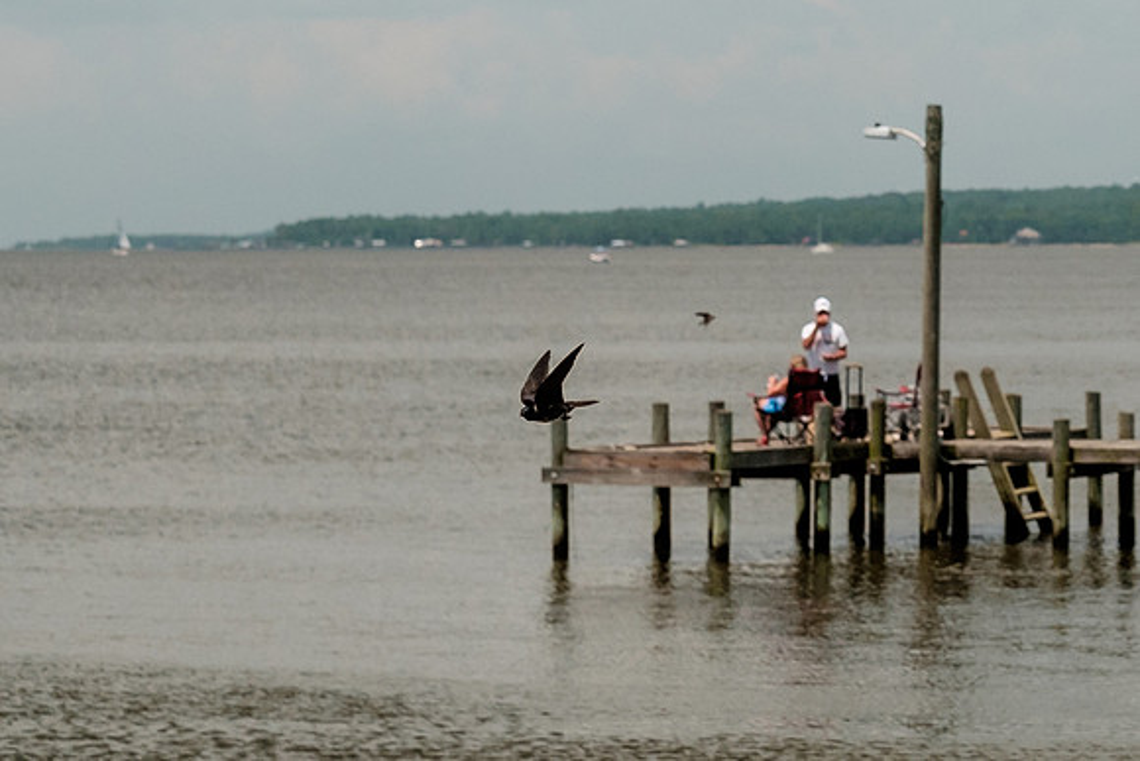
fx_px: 6590
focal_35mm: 208
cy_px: 139
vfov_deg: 6.6
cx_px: 1318
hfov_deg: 9.8
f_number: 4
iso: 800
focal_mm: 56
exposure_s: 1/3000
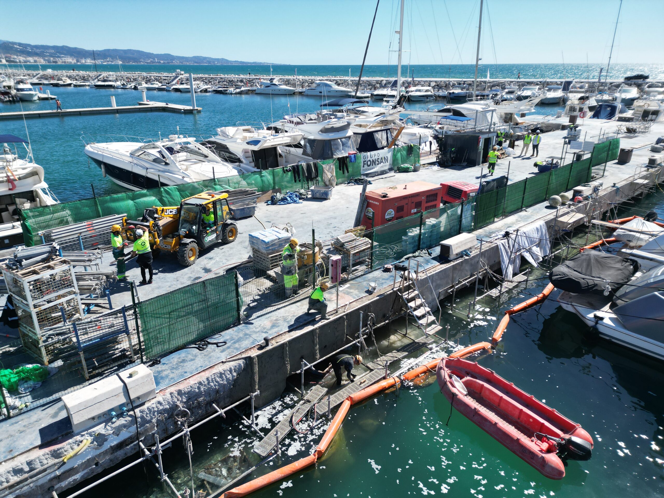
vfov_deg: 56.8
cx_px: 332
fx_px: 460
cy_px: 249
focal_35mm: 24
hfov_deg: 71.6
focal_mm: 6.72
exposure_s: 1/3000
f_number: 1.7
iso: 140
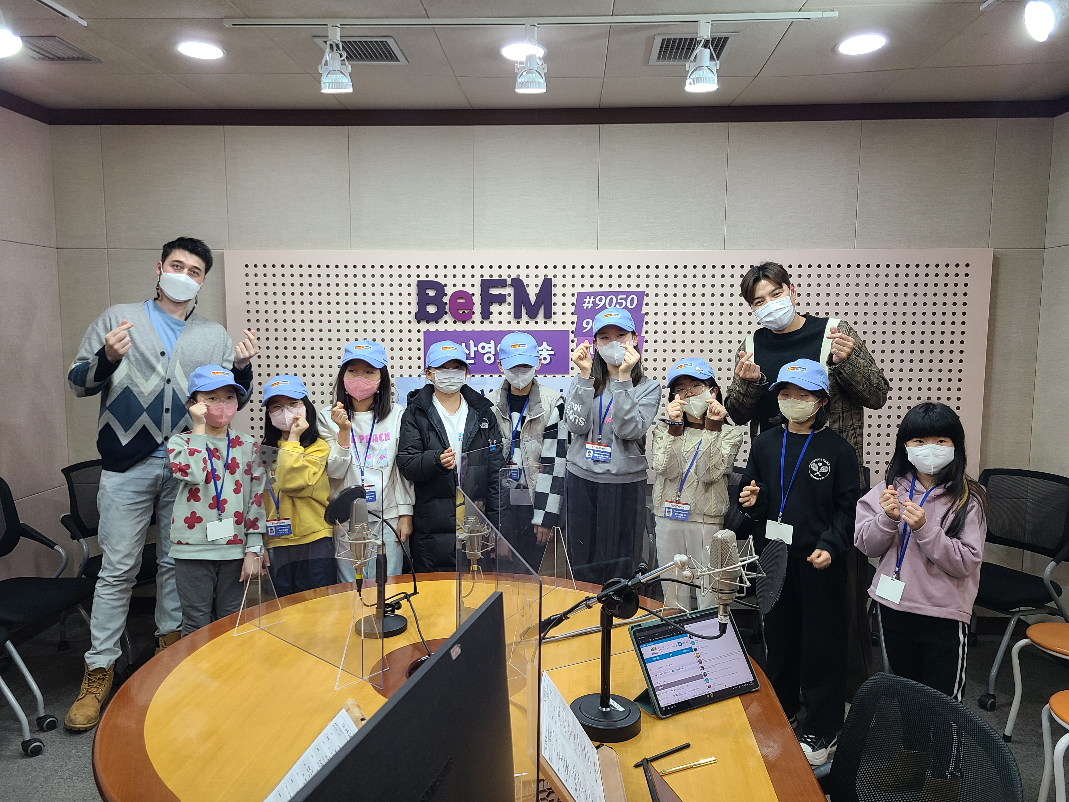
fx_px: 803
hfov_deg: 67.3
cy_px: 401
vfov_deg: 53.1
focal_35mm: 26
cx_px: 534
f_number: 1.8
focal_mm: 5.4
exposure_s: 1/60
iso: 64
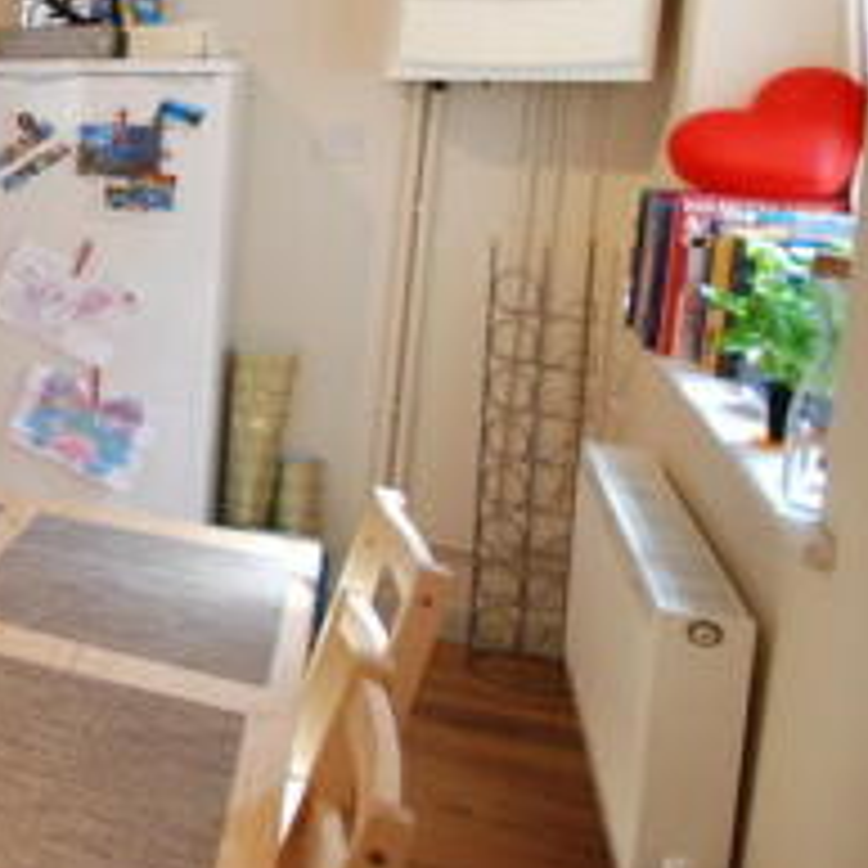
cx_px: -582
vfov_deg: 38.2
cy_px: 223
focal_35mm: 43
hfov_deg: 24.4
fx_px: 1220
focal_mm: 10
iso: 640
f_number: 4
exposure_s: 1/30
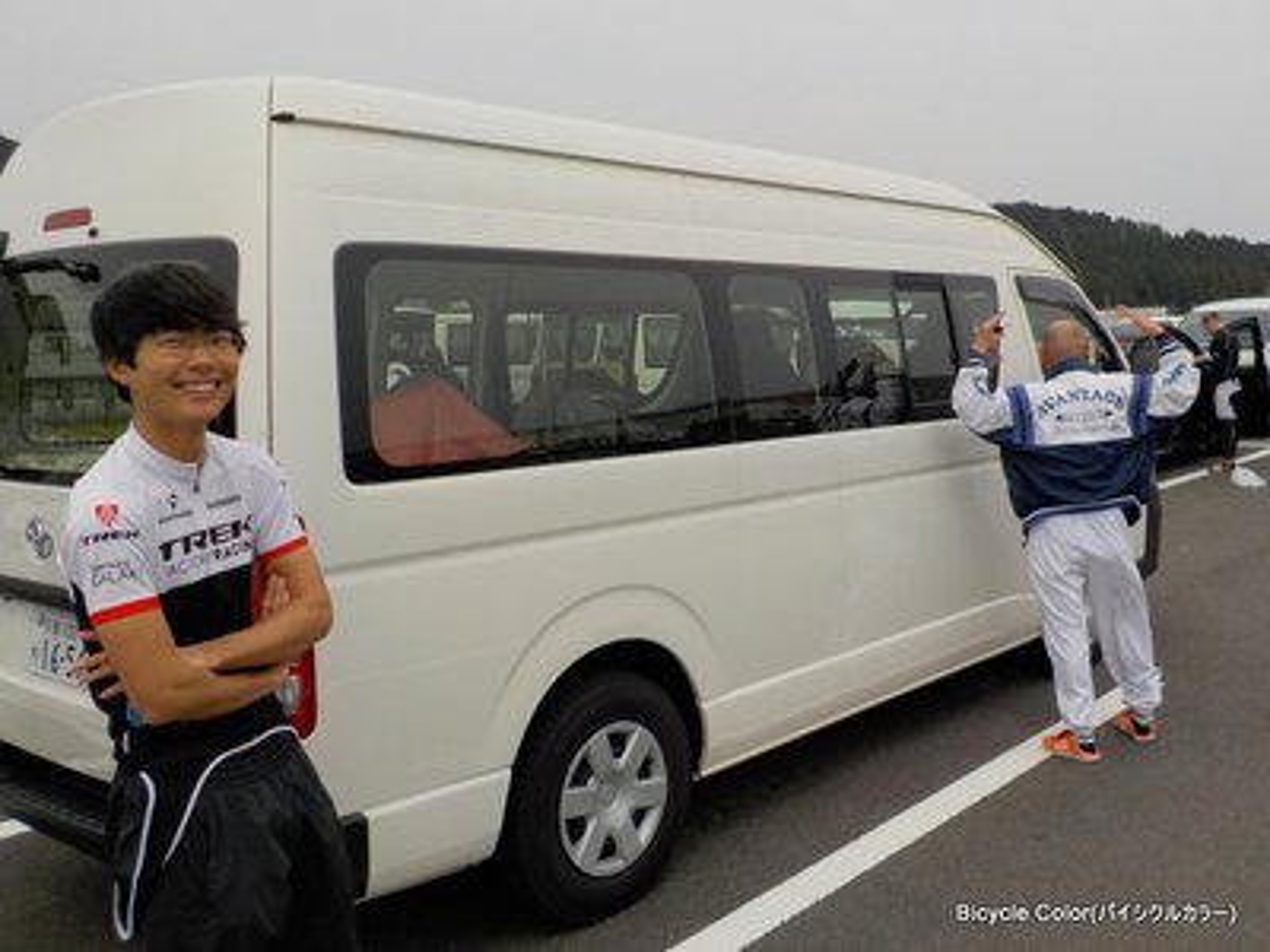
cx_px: 635
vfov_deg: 46.8
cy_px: 476
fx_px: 1101
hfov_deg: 60.0
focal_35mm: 30
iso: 125
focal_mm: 4.1
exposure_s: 1/1600
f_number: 3.3
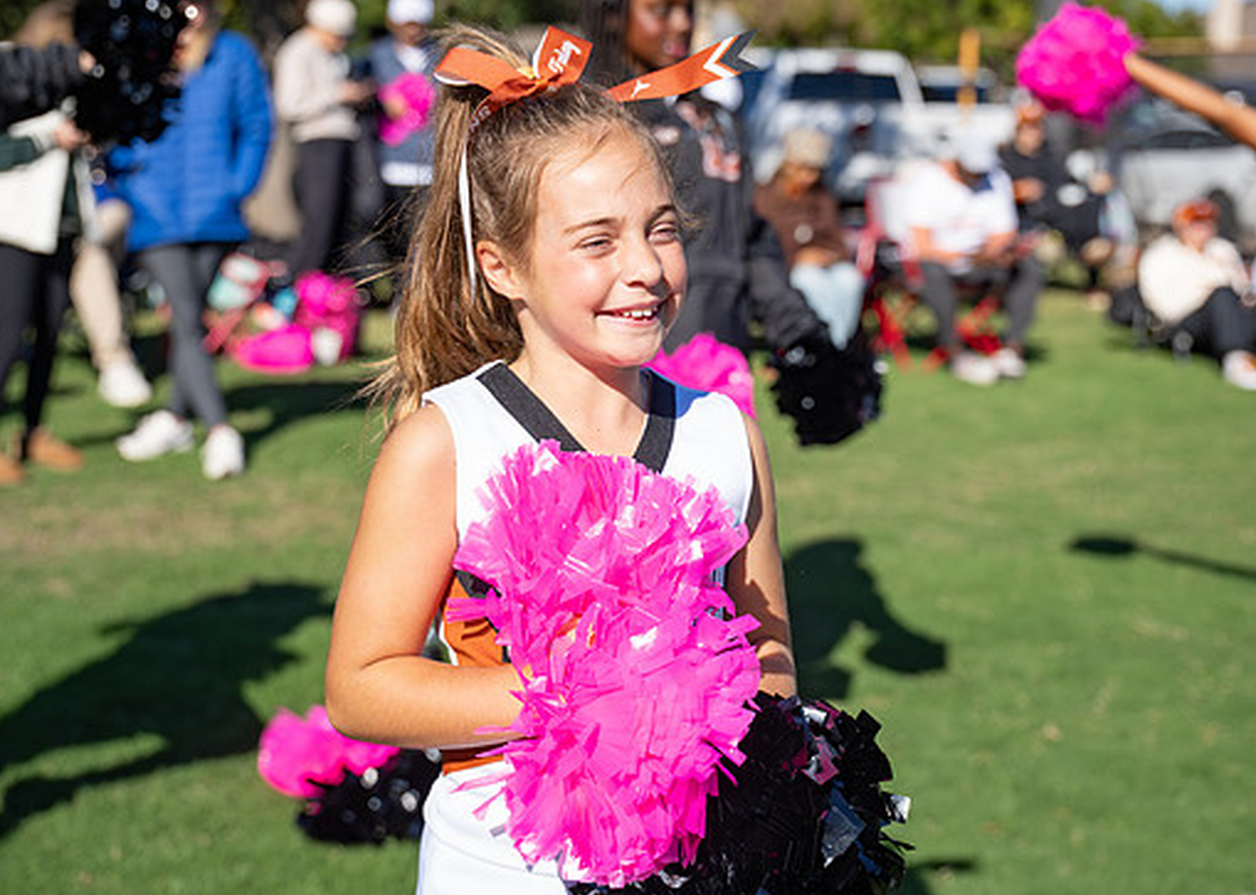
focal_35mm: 61
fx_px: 2175
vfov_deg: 23.2
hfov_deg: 32.2
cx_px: 641
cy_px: 364
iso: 250
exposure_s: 1/4000
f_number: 2.8
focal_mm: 42.4
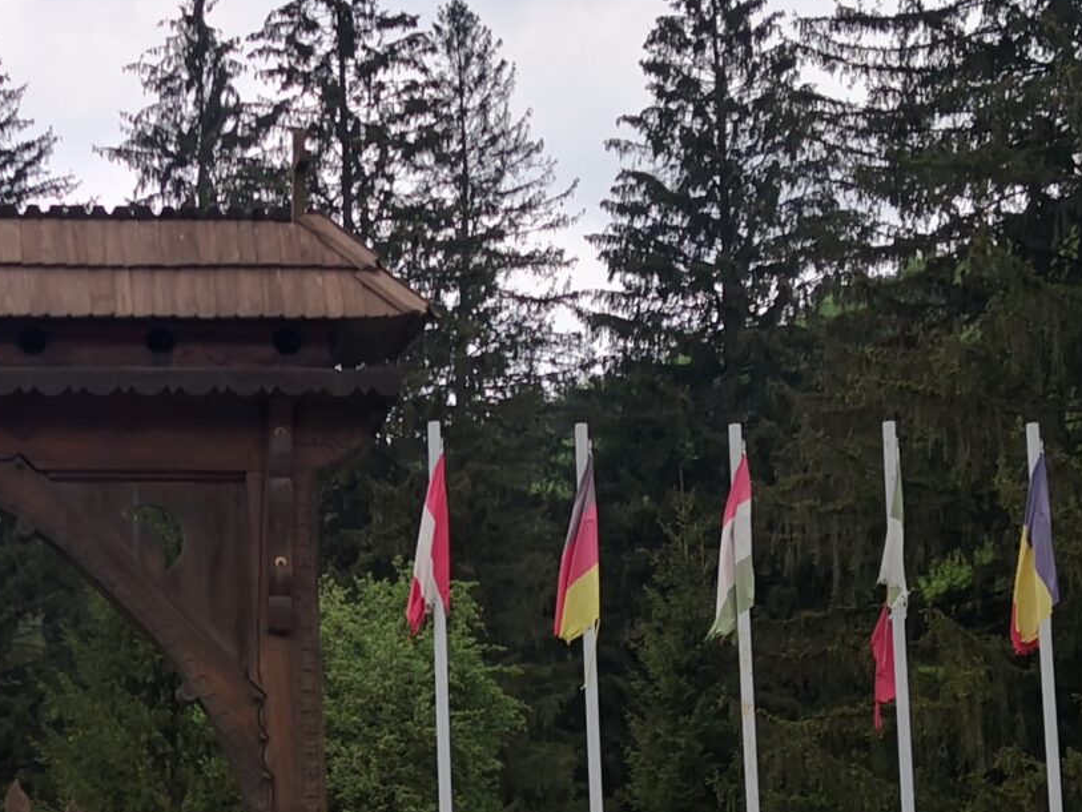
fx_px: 2657
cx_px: 109
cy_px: 683
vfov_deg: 17.2
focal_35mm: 85
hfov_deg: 22.5
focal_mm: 3.95
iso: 50
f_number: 1.6
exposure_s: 1/930
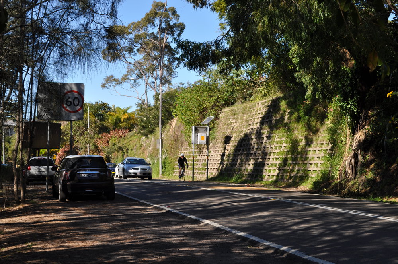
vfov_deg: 21.5
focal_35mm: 63
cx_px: 199
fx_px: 696
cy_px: 132
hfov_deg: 31.9
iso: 200
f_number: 8
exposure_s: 1/250
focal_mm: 42
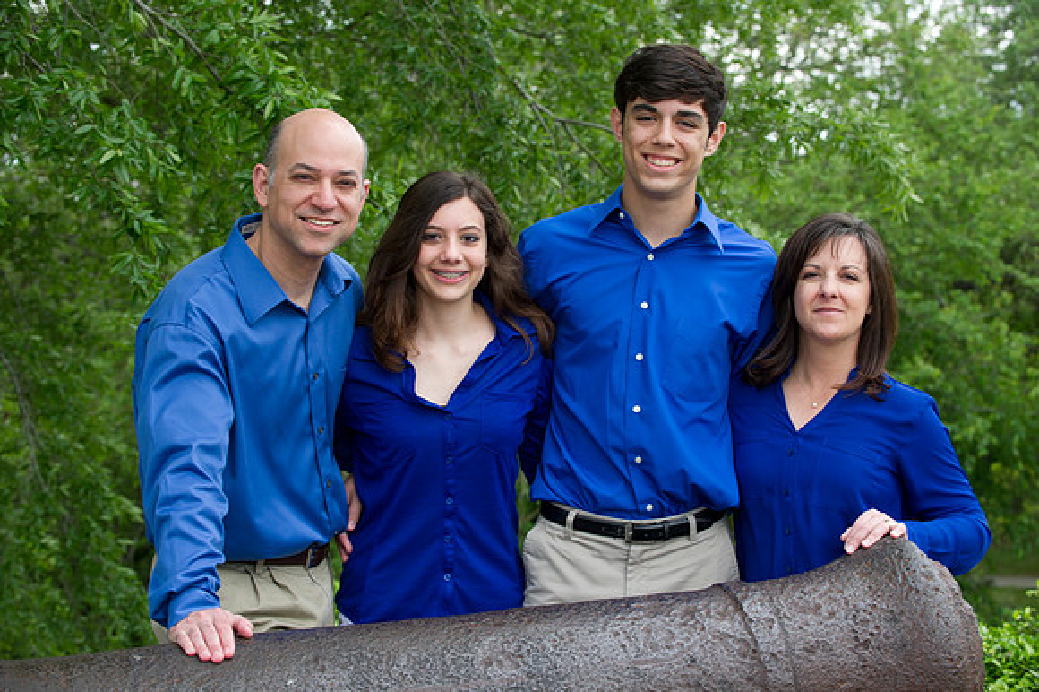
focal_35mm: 80
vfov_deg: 17.0
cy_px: 346
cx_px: 520
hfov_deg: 25.4
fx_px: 2307
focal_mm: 80
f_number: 5.6
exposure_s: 1/125
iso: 320
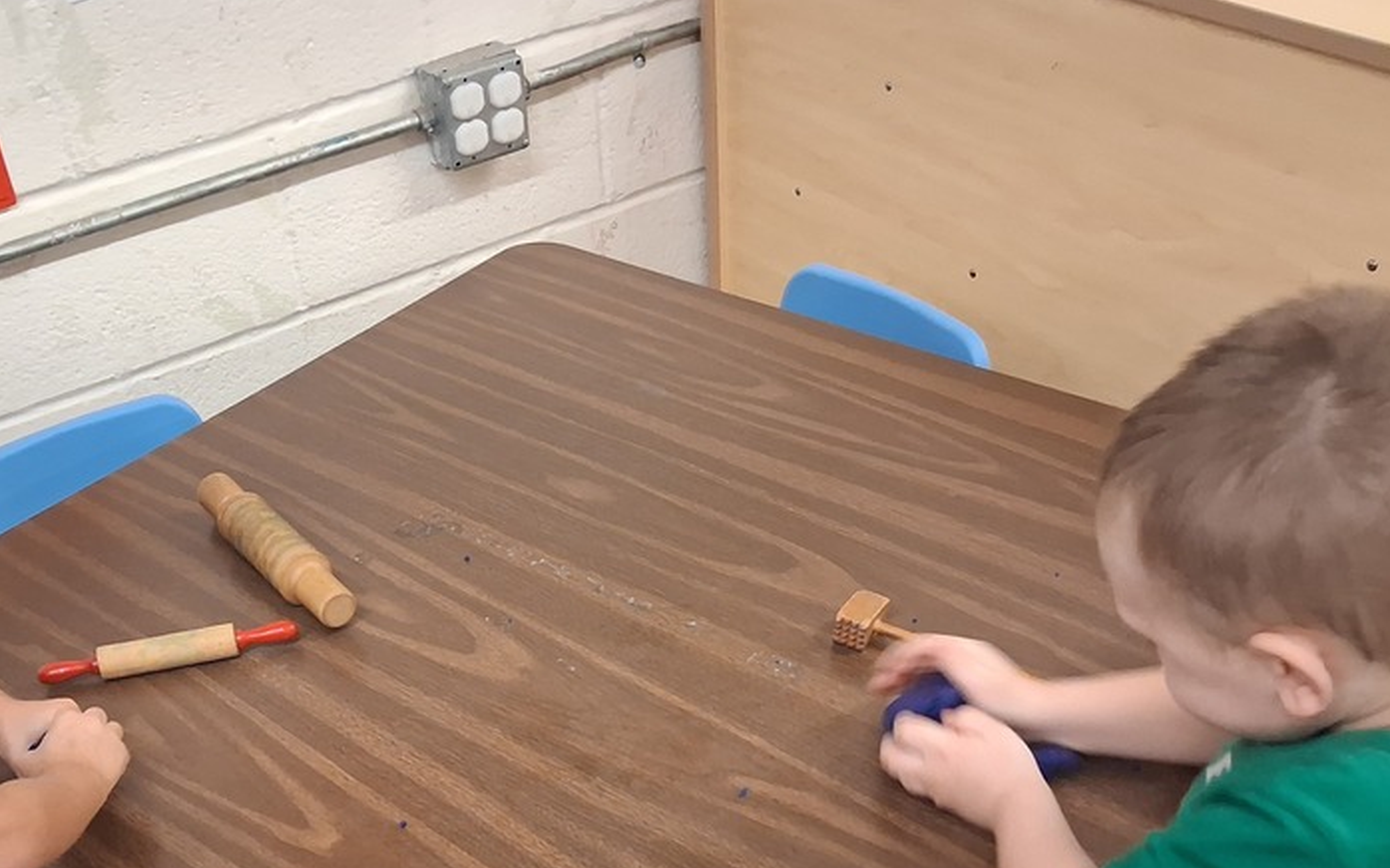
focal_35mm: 42
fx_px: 1591
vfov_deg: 29.6
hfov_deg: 46.7
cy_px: 727
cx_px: 506
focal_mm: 4
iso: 500
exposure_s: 1/50
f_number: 1.8
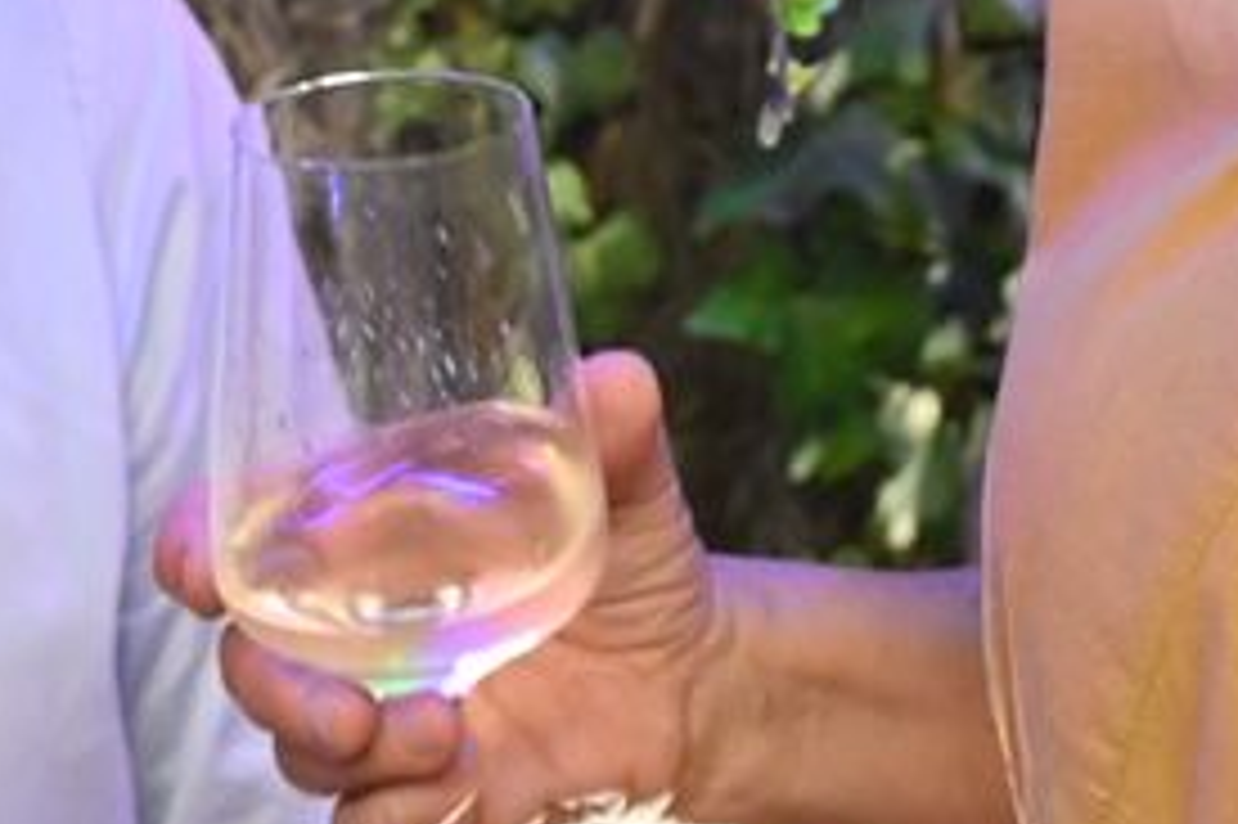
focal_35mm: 158
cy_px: -932
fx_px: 5430
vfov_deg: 8.2
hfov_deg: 13.0
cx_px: 693
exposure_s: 1/40
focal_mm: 34
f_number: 4.5
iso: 8000
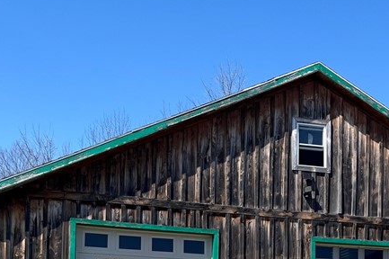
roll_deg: -1.2
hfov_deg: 31.0
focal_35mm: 64
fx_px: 691
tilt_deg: +5.0
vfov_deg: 19.8
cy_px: 317
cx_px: 278
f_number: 1.6
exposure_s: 1/3135
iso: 50
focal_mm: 5.1
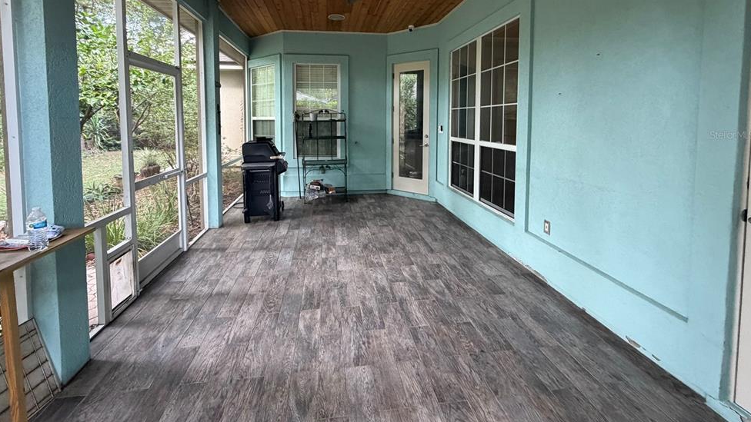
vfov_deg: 65.0
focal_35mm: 16
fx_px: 319
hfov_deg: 99.3
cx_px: 362
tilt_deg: -2.5
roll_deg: +0.5
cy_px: 135
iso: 320
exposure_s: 1/80
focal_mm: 2.22
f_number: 2.2
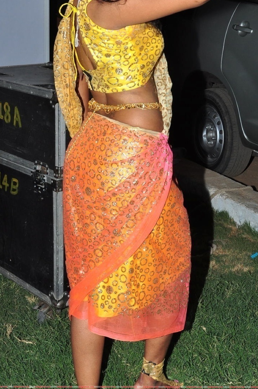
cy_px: 147
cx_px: 129
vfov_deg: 30.4
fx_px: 712
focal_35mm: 66
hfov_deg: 20.5
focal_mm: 30
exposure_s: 1/125
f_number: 10
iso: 400
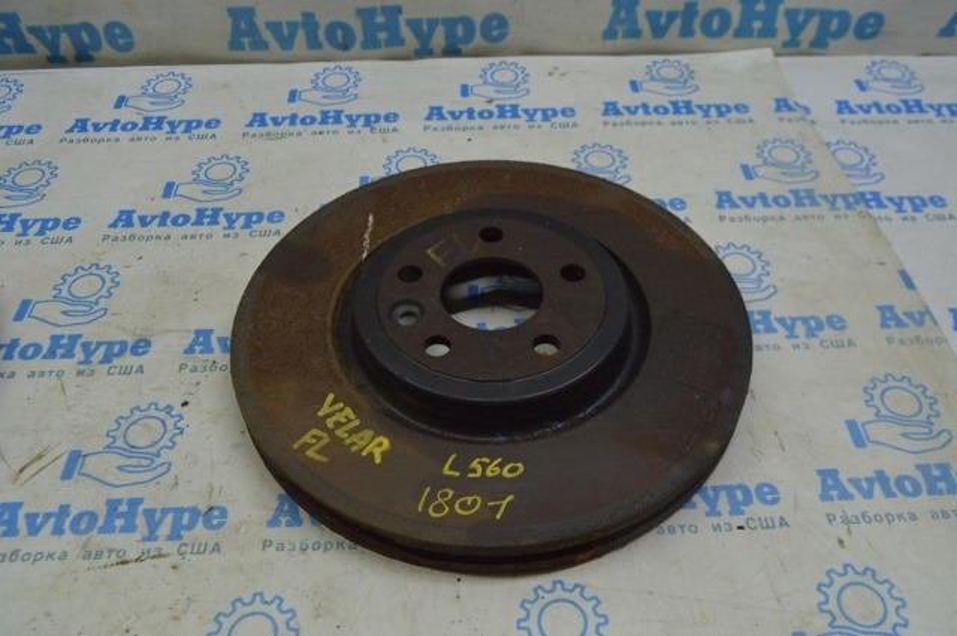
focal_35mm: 32
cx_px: 478
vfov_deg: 41.6
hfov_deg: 59.6
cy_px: 318
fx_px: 836
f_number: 7.1
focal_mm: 21
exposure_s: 1/40
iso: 400
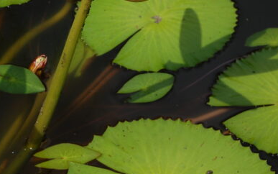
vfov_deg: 9.2
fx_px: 1071
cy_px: 20
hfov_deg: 14.6
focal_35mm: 141
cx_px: 12
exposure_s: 1/800
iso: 200
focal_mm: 35
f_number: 8
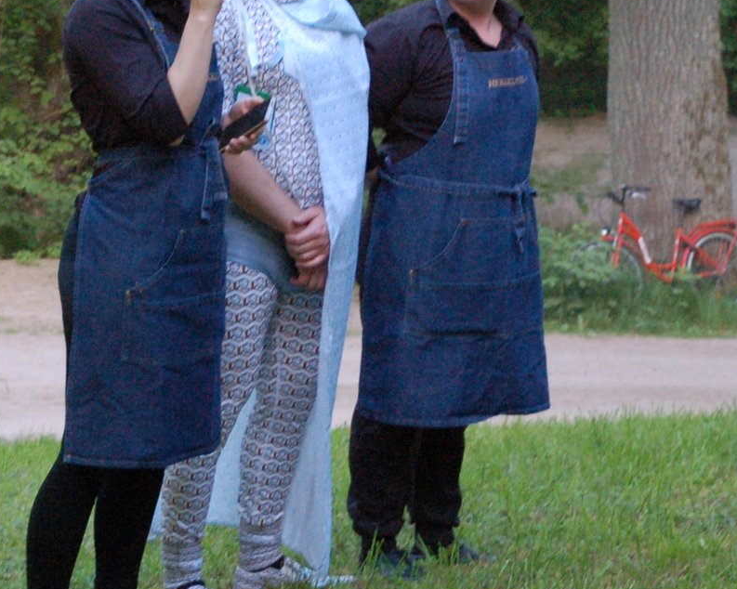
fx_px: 3249
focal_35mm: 149
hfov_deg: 12.9
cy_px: 128
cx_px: 173
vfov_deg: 10.3
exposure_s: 1/125
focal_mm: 42
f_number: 9
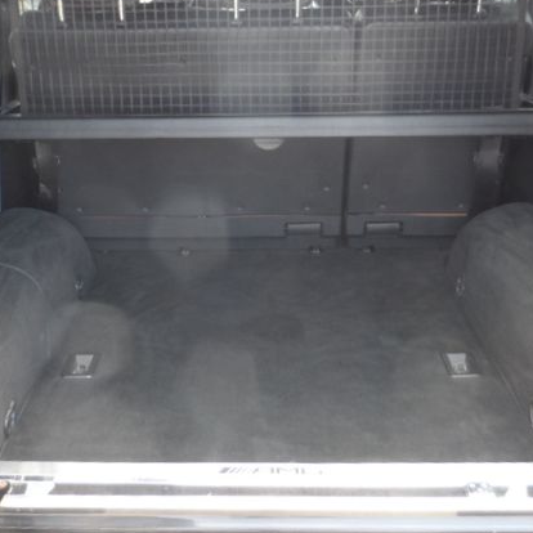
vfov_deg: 40.5
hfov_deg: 40.9
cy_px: 182
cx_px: 238
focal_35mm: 41
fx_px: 714
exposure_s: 1/30
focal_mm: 4
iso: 80
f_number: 3.2
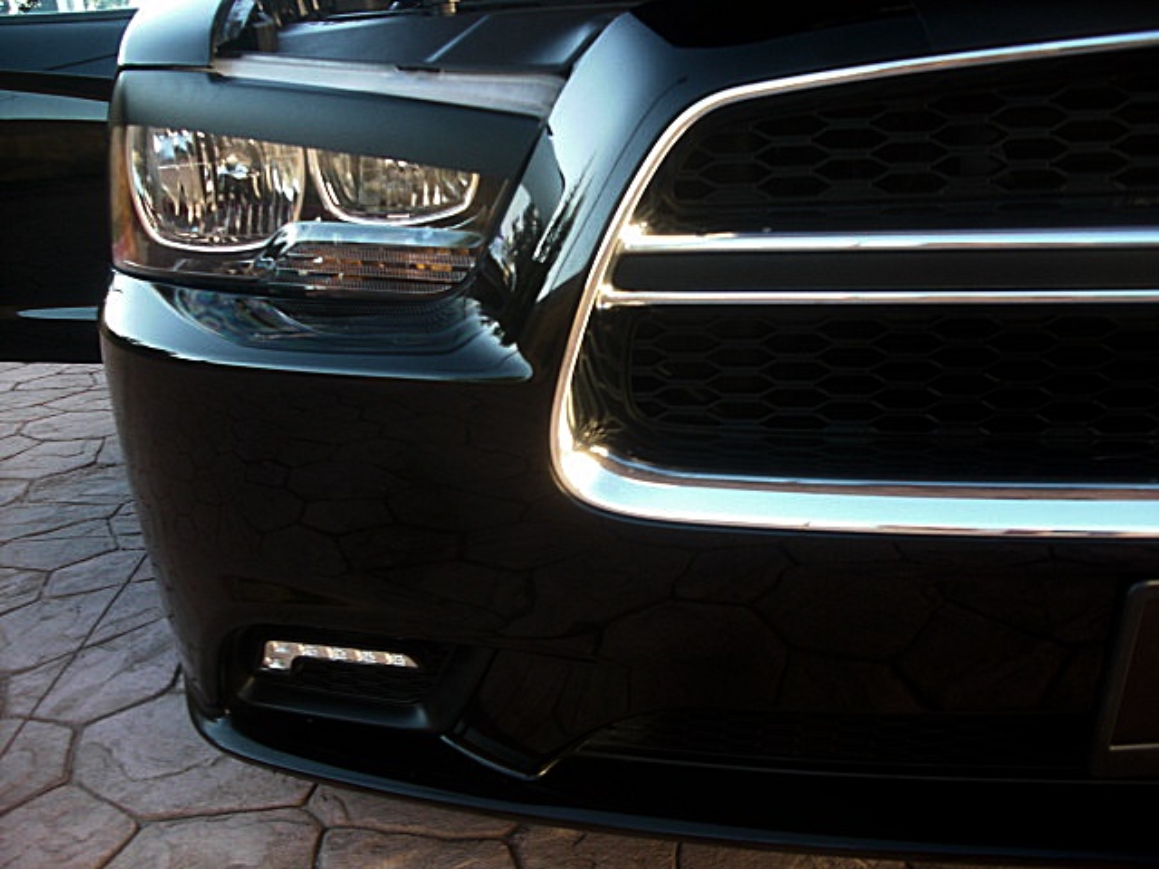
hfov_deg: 51.4
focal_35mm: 36
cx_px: 580
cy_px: 434
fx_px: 1205
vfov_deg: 39.7
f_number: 2.8
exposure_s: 1/60
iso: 100
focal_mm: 6.3
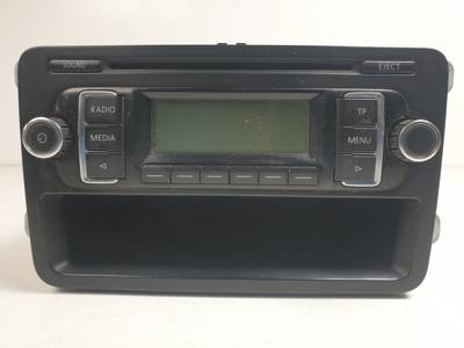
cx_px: 232
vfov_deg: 53.1
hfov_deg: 67.3
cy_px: 174
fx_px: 349
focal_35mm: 26
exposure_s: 1/100
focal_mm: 4.3
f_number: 2.4
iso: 50
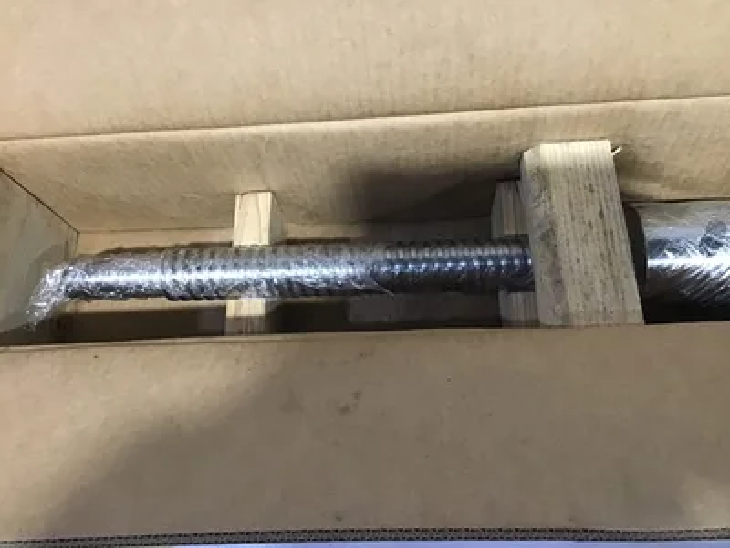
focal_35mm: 31
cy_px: 274
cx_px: 365
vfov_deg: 45.4
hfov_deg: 58.4
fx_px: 654
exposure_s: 1/15
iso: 250
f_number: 2.4
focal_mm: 3.3
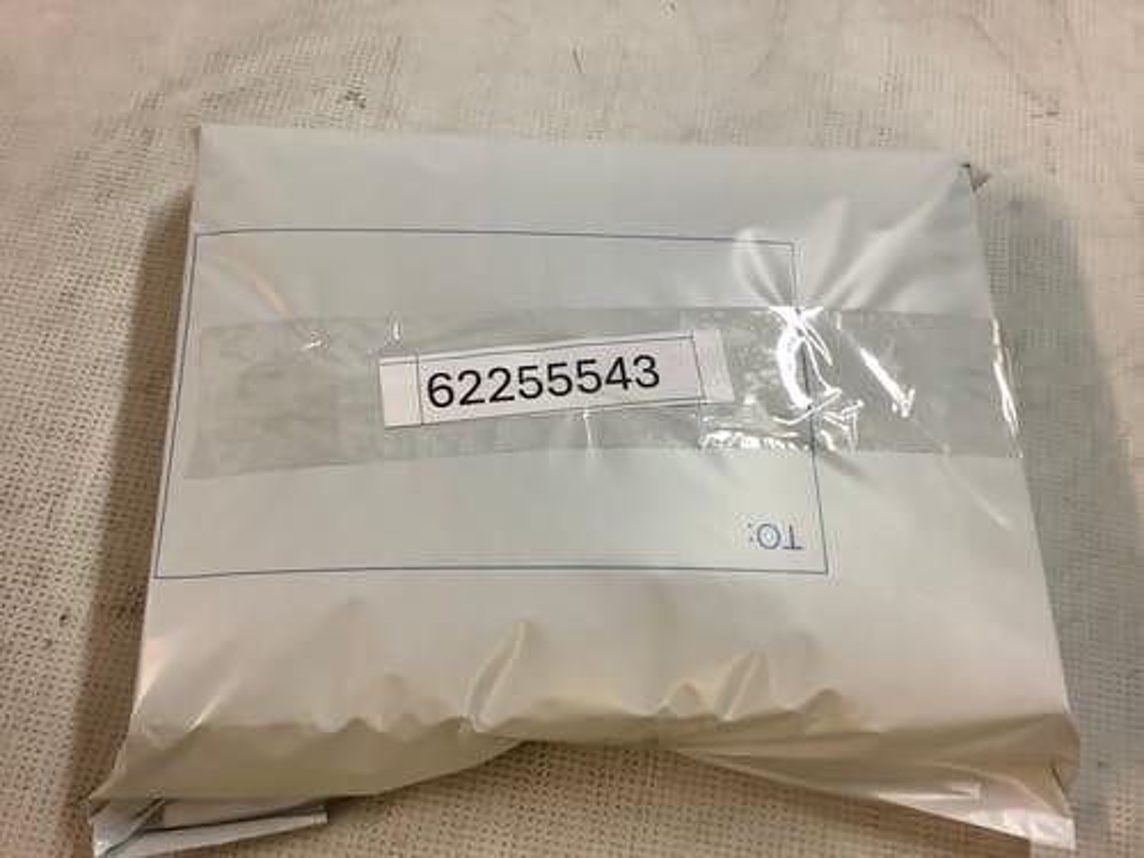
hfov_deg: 58.4
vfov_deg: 45.4
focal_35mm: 31
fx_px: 1024
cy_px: 429
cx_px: 572
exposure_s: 1/50
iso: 100
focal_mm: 3.3
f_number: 2.4
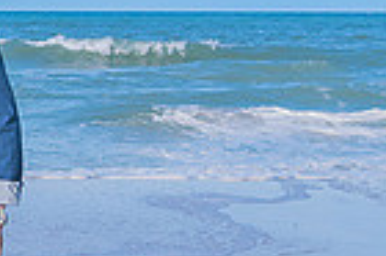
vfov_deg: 7.6
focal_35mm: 180
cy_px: 13
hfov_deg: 10.7
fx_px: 1928
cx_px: -334
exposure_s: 1/200
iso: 100
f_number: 4
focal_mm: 34
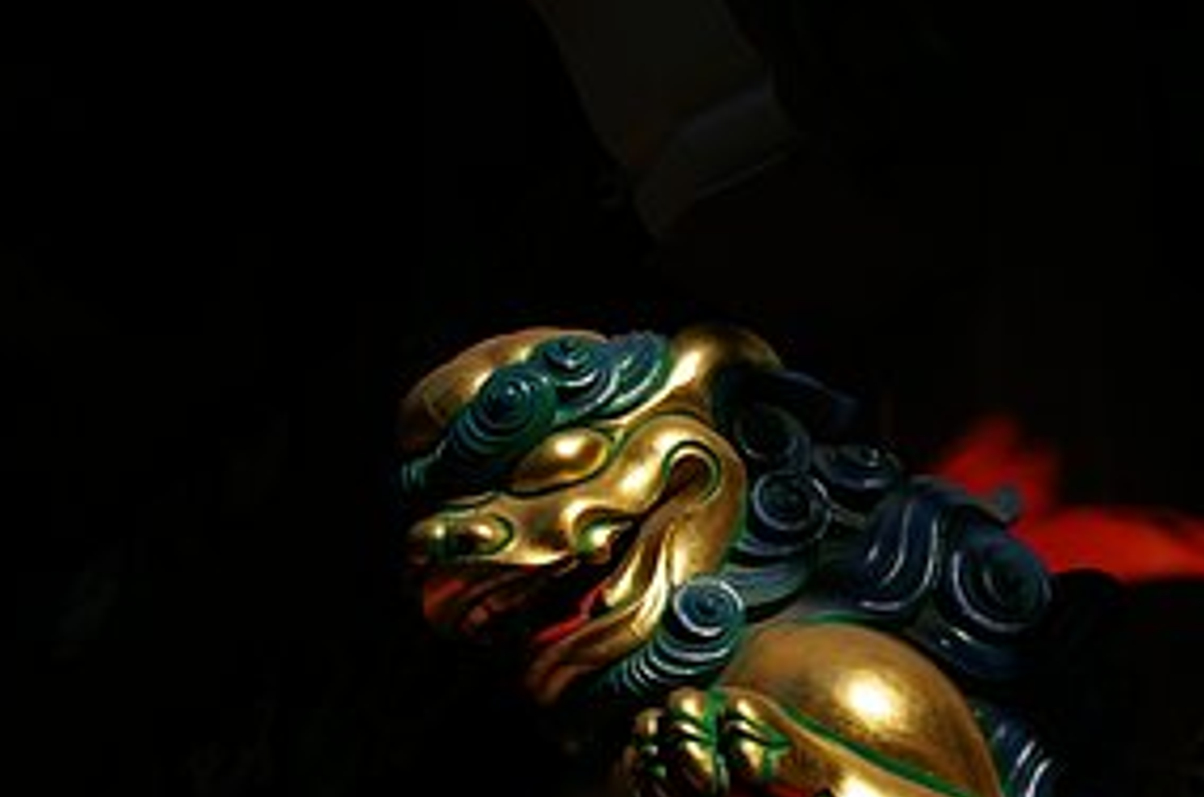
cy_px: 479
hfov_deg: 16.8
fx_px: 4068
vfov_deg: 11.2
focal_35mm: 122
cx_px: 695
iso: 200
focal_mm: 45
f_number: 9
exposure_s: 1/640
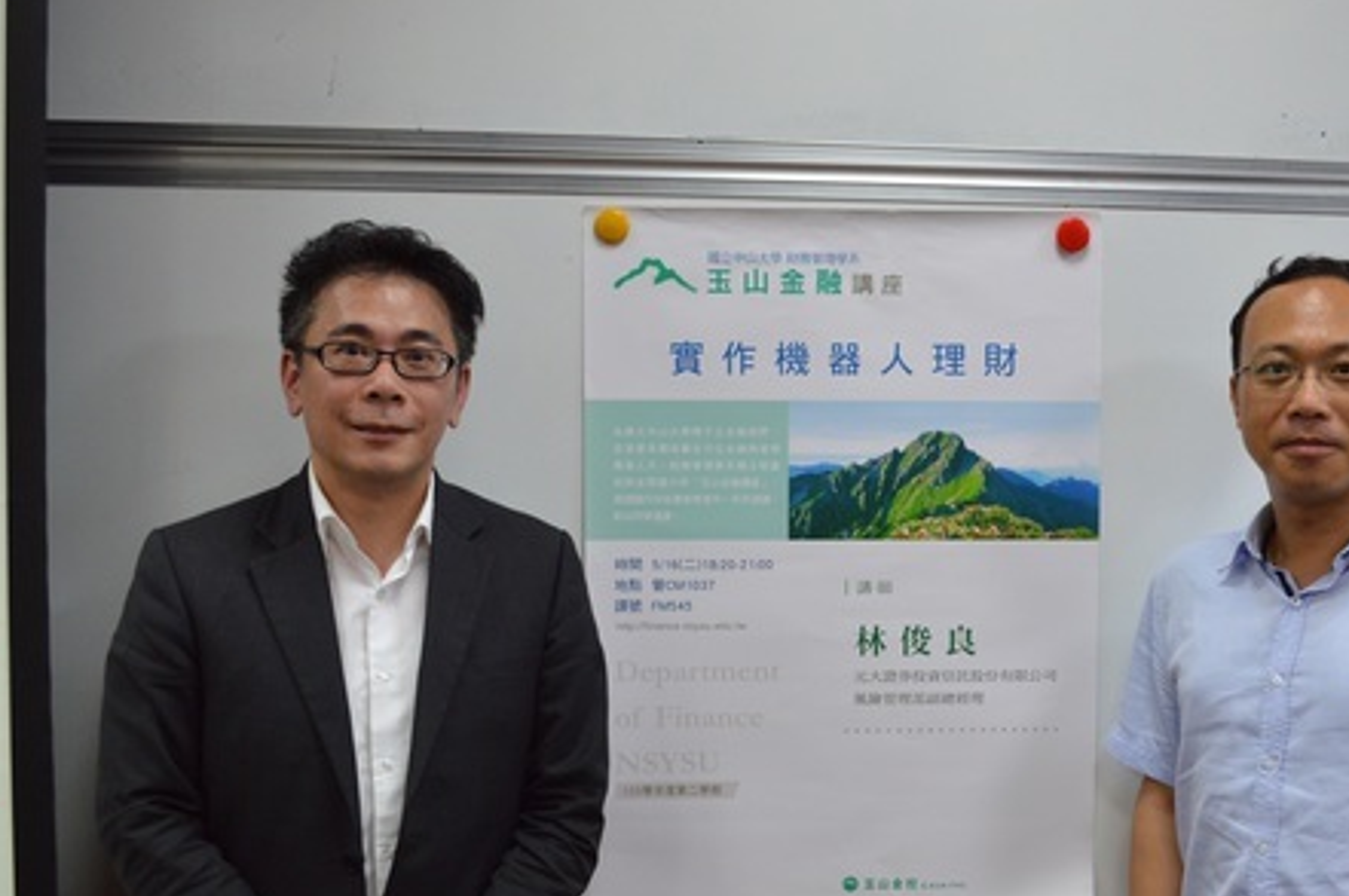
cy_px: 543
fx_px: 1834
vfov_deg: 27.4
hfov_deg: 40.0
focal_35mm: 49
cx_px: 875
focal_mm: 24
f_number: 5
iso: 800
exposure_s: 1/60
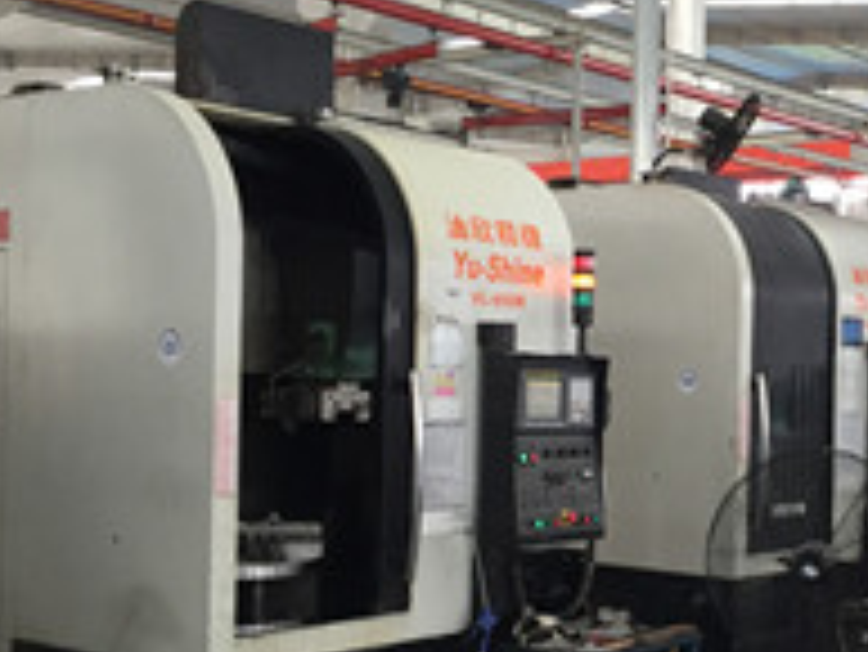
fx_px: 1505
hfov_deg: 30.8
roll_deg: -2.6
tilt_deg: -0.8
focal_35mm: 60
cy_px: 391
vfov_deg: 24.4
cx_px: 778
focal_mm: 4.15
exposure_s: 1/33
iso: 64
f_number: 2.2
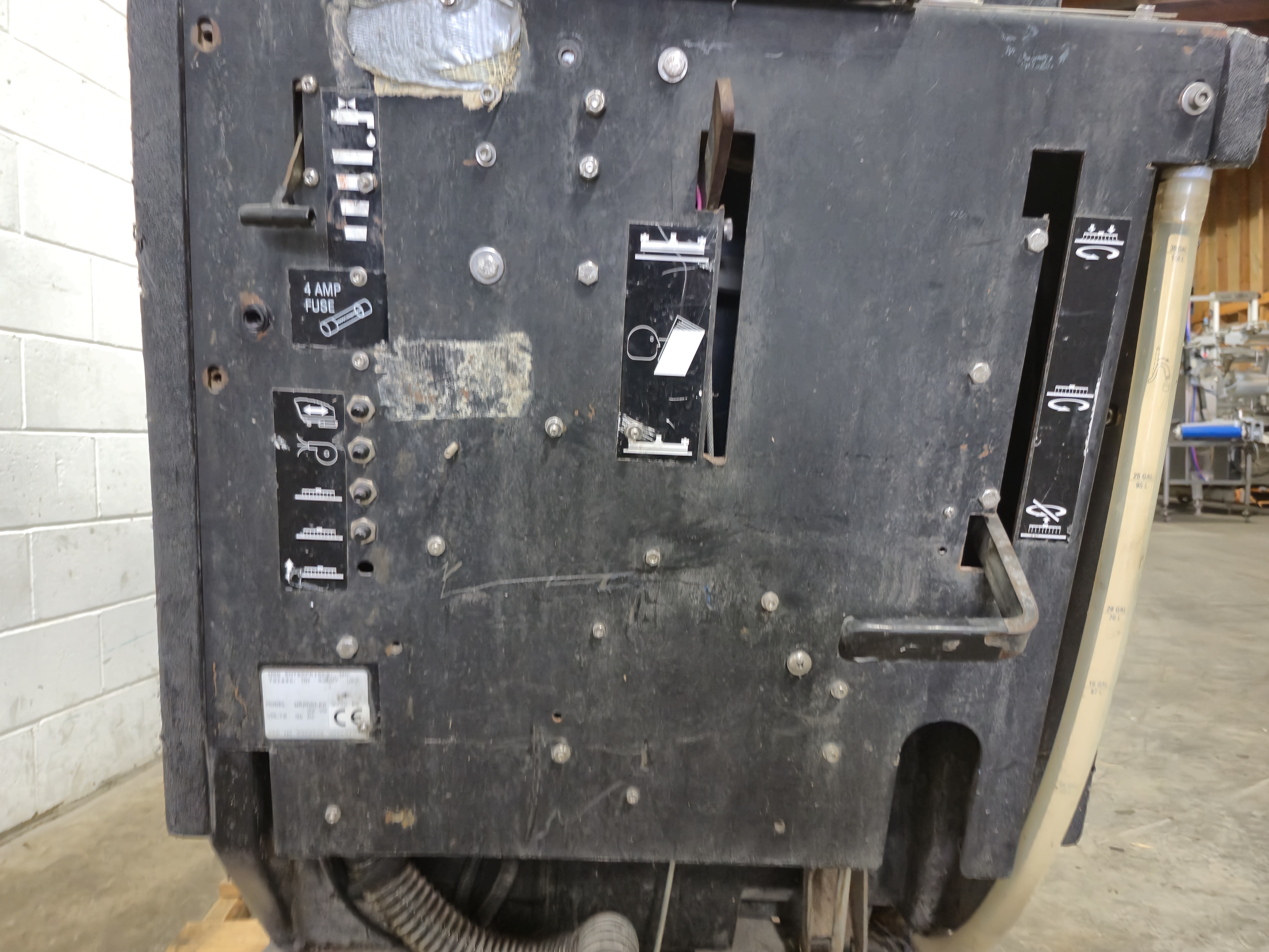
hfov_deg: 73.9
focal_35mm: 23
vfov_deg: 58.9
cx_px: 634
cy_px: 476
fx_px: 843
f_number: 1.8
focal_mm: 5.4
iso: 320
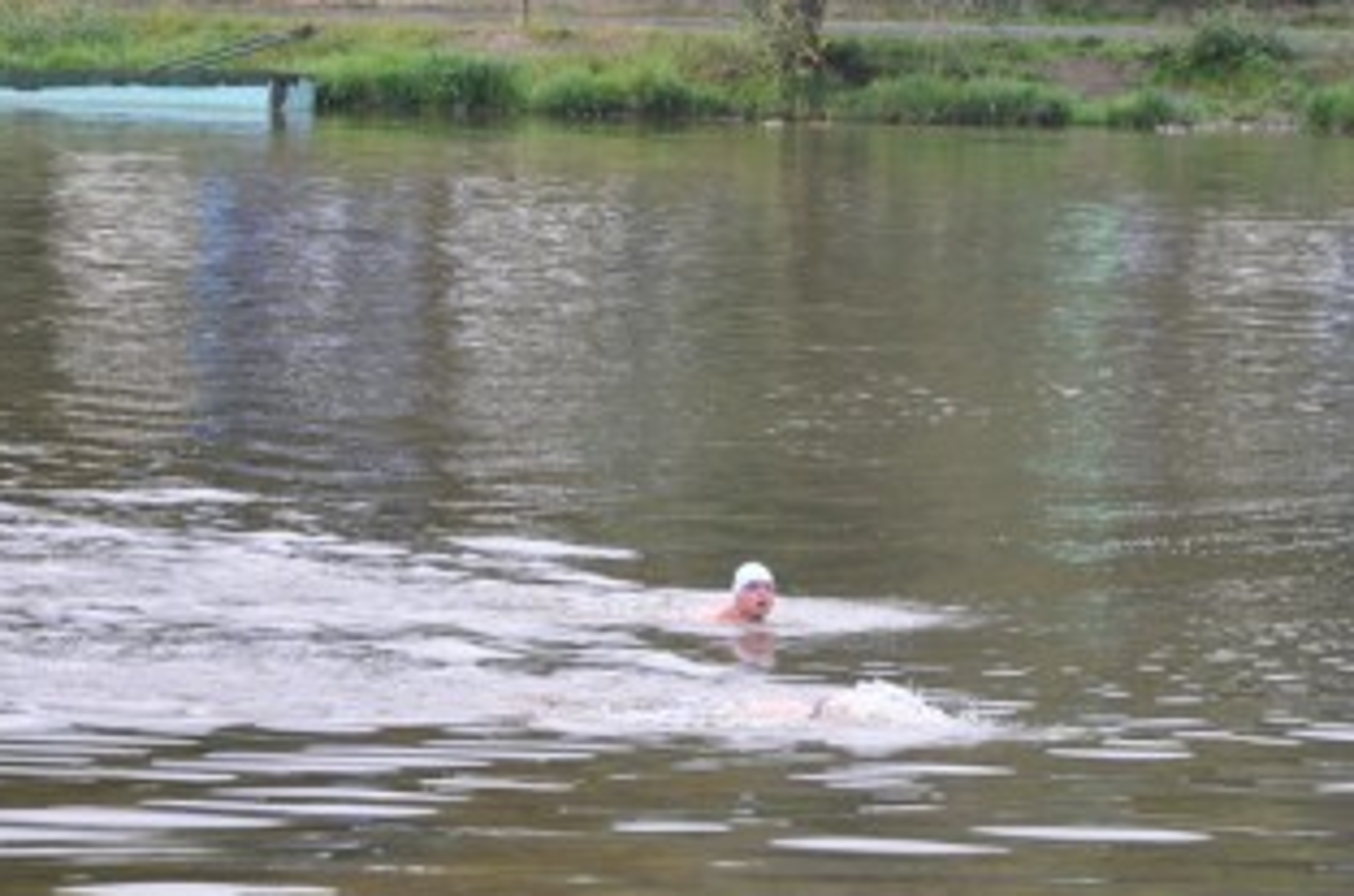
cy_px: 550
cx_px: 878
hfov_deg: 8.5
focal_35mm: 242
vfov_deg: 5.7
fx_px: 9070
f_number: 5.6
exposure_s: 1/125
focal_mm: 105
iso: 1100
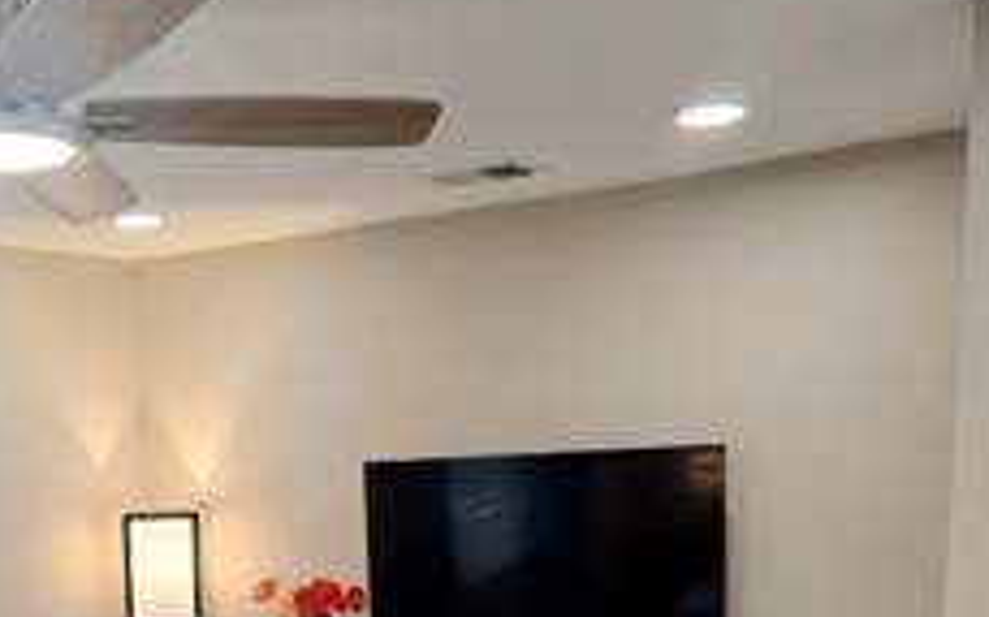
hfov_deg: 38.0
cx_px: 190
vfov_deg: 23.5
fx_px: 1374
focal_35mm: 51
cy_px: 712
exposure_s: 1/120
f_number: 1.7
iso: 125
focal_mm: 6.3
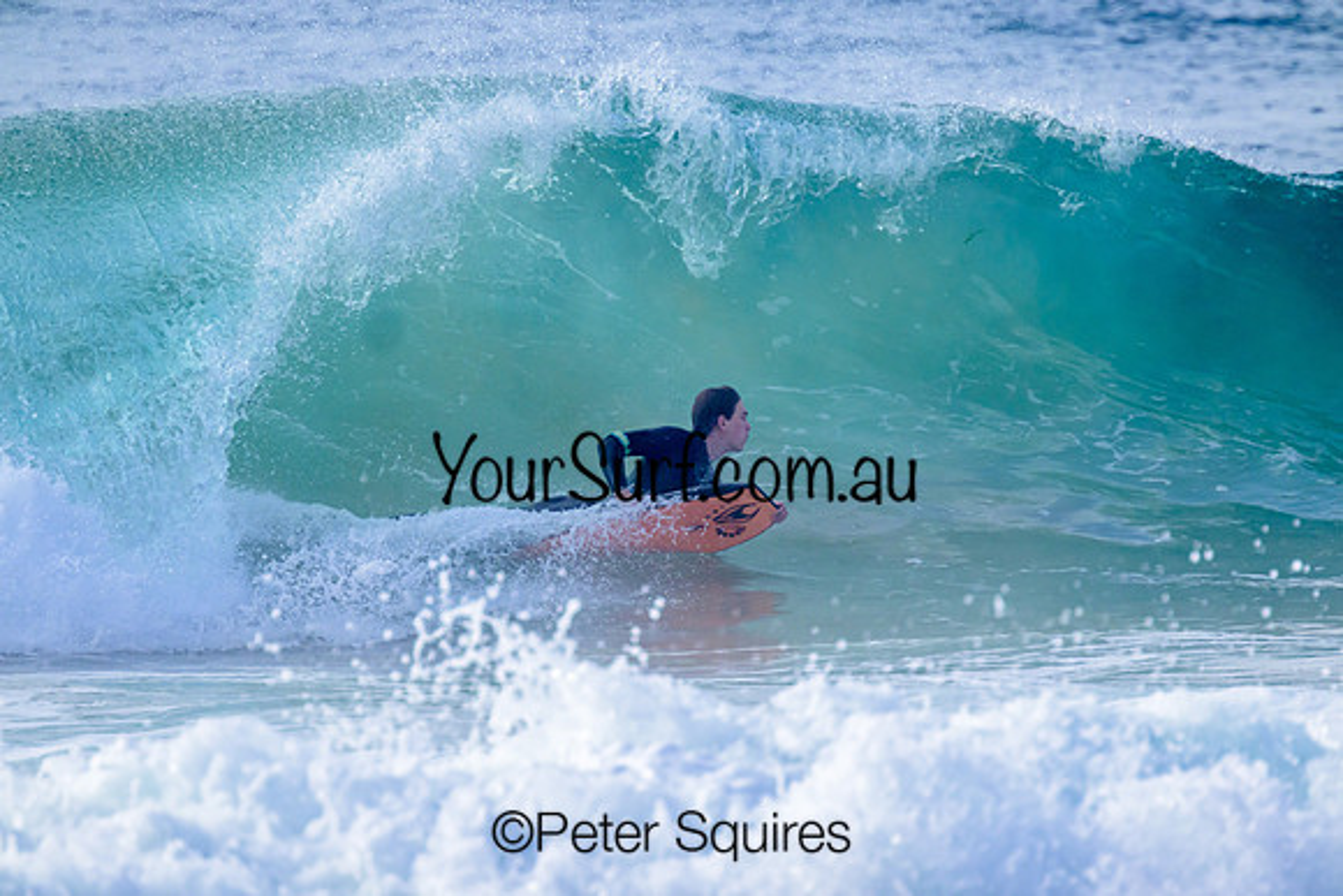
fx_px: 29850
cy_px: 448
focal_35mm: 800
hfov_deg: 2.6
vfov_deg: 1.7
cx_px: 672
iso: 1800
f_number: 11
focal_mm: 800
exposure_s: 1/2000
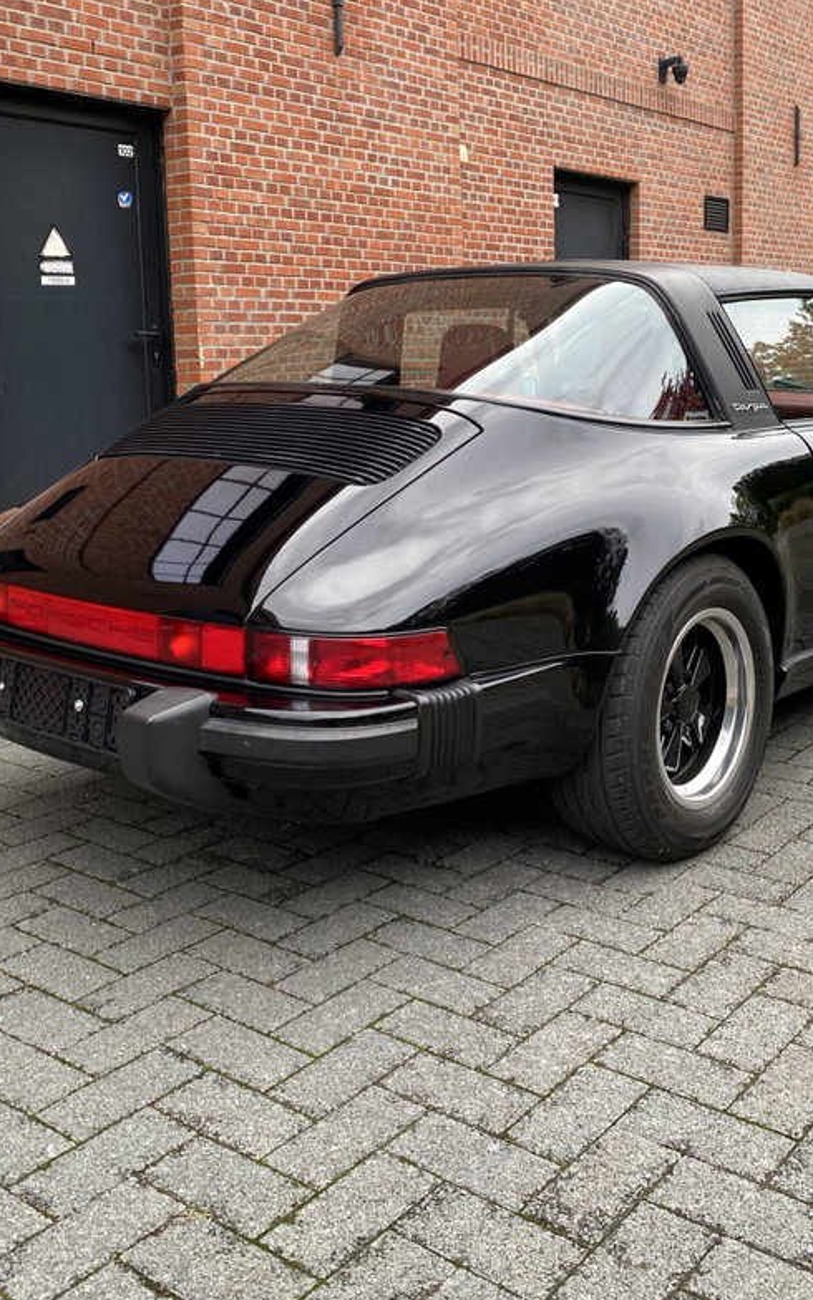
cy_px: 474
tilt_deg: -5.5
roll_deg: +1.3
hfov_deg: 35.2
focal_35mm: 36
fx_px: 1276
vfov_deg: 53.3
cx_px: 486
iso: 125
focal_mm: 4.25
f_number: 1.8
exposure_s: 1/101
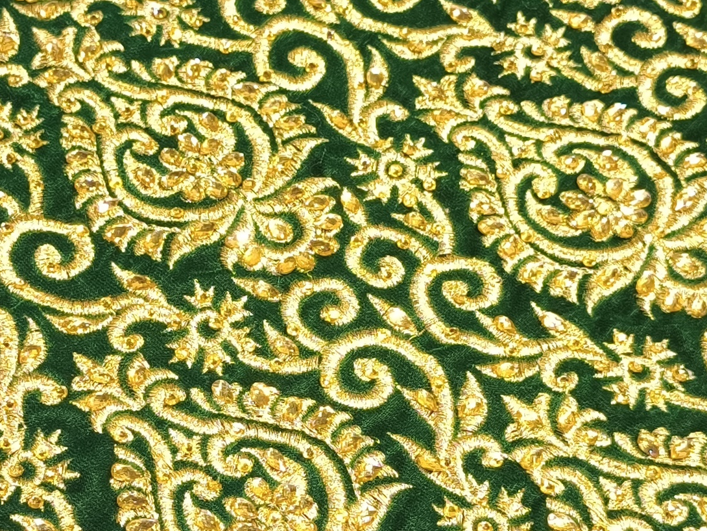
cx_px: 237
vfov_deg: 16.2
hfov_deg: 21.5
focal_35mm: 91
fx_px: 1859
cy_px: 380
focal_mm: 6.57
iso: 250
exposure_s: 1/50
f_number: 1.6
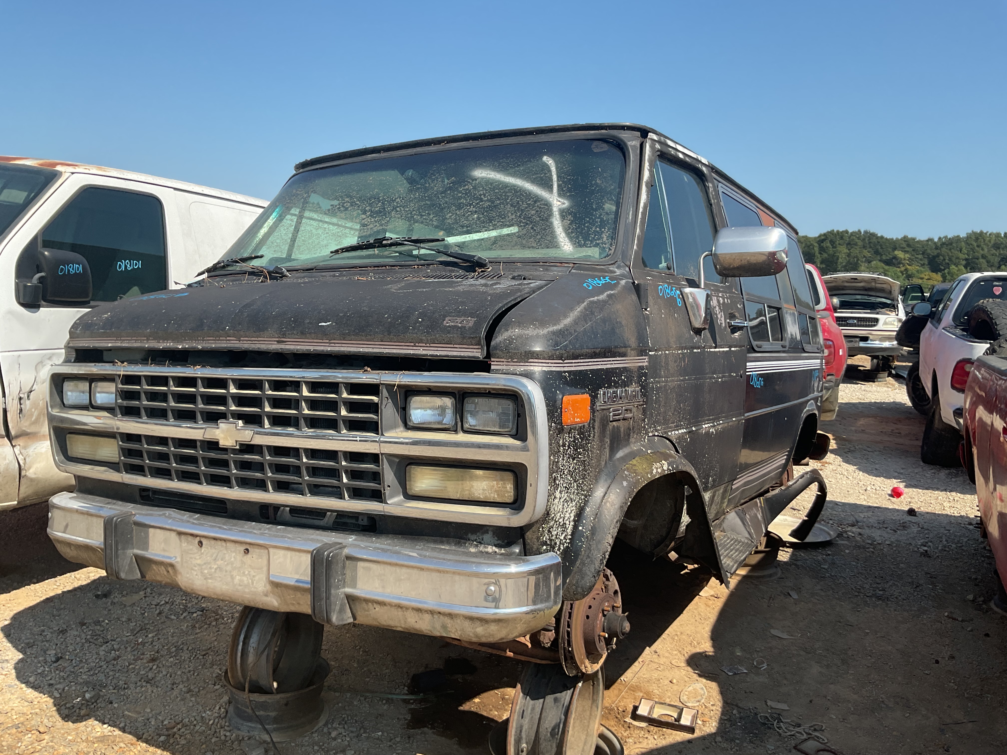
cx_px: 504
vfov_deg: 48.2
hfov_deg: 61.7
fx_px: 844
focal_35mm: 29
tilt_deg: -5.9
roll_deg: -1.6
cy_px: 378
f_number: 1.8
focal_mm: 3
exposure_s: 1/1342
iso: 16
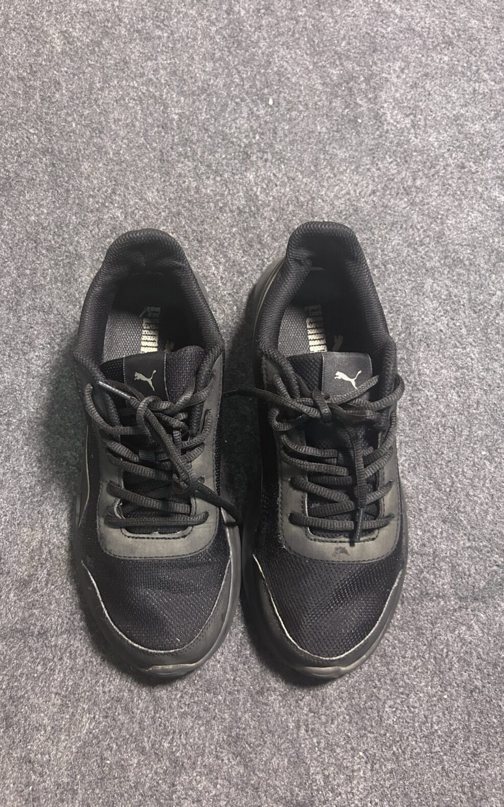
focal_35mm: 28
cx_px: 229
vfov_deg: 66.5
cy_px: 407
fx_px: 616
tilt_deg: -67.2
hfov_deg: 44.5
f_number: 1.5
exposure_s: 1/50
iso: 500
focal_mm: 5.7
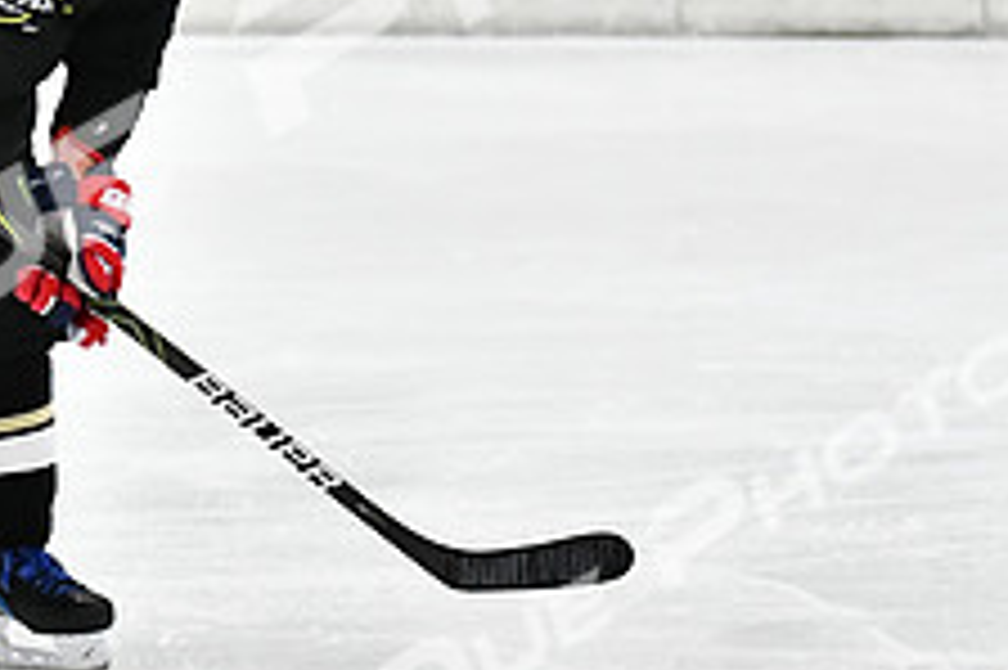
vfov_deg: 3.5
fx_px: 11108
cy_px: 205
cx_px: -14
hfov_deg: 5.2
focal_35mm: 397
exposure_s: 1/1250
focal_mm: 102
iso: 5000
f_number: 2.8
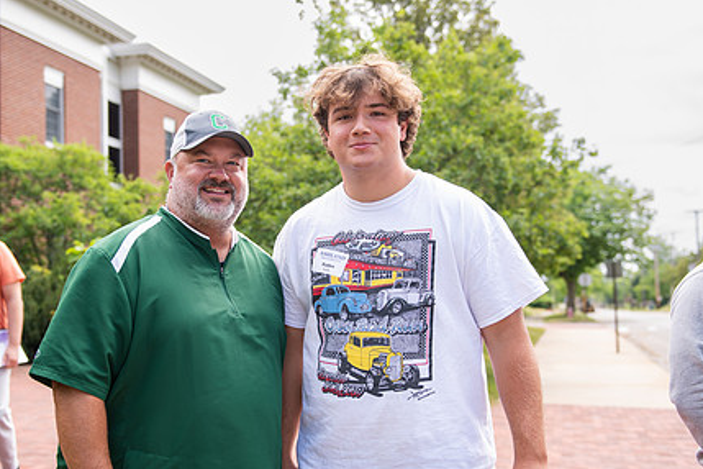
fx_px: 898
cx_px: 303
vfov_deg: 29.2
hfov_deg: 42.6
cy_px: 275
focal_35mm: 46
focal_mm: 34
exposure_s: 1/320
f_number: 3.2
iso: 100
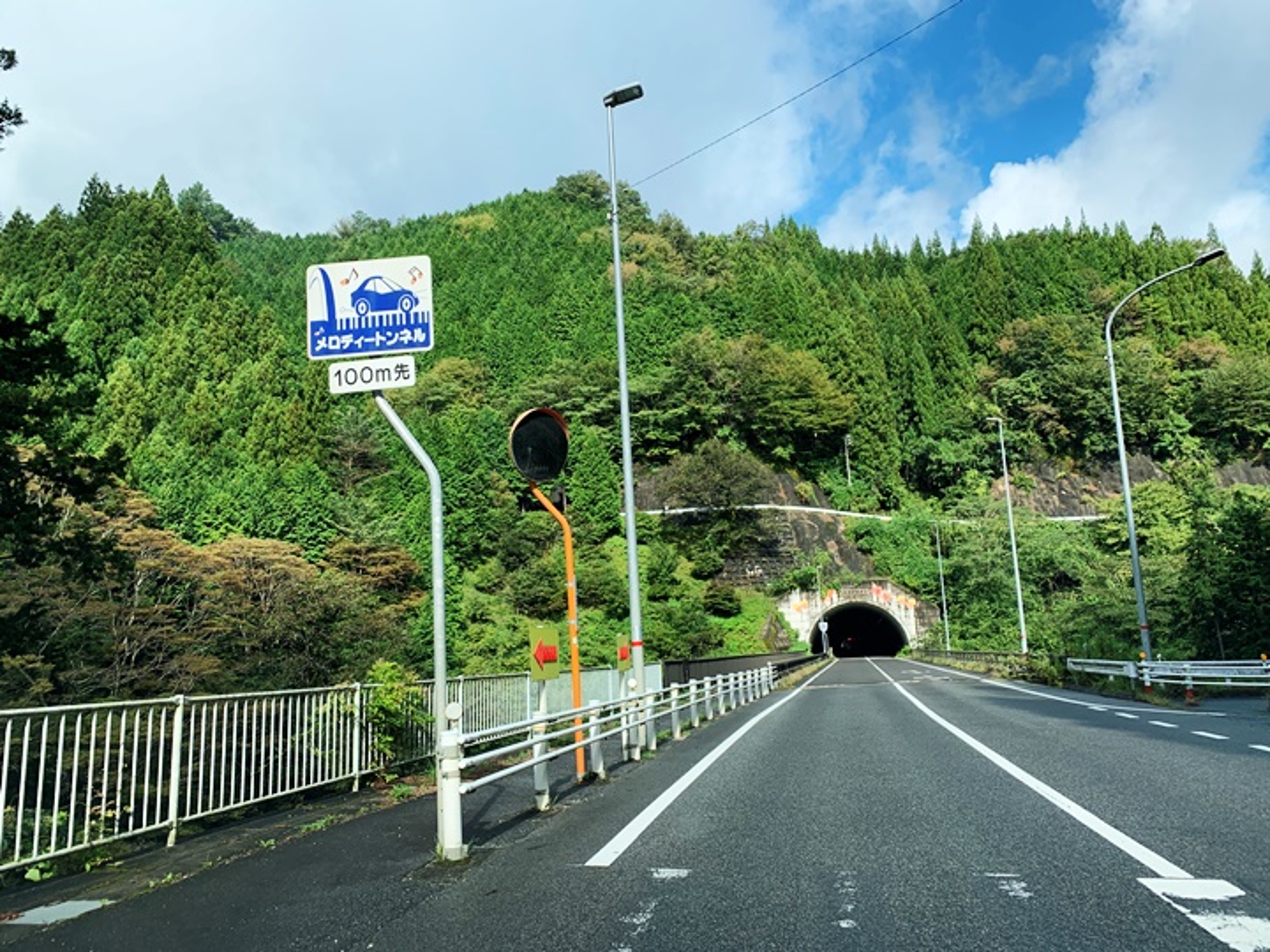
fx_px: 954
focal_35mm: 26
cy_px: 476
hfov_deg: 67.3
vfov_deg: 53.1
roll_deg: +4.2
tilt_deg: +8.3
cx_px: 635
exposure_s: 1/981
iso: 25
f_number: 1.8
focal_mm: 4.25
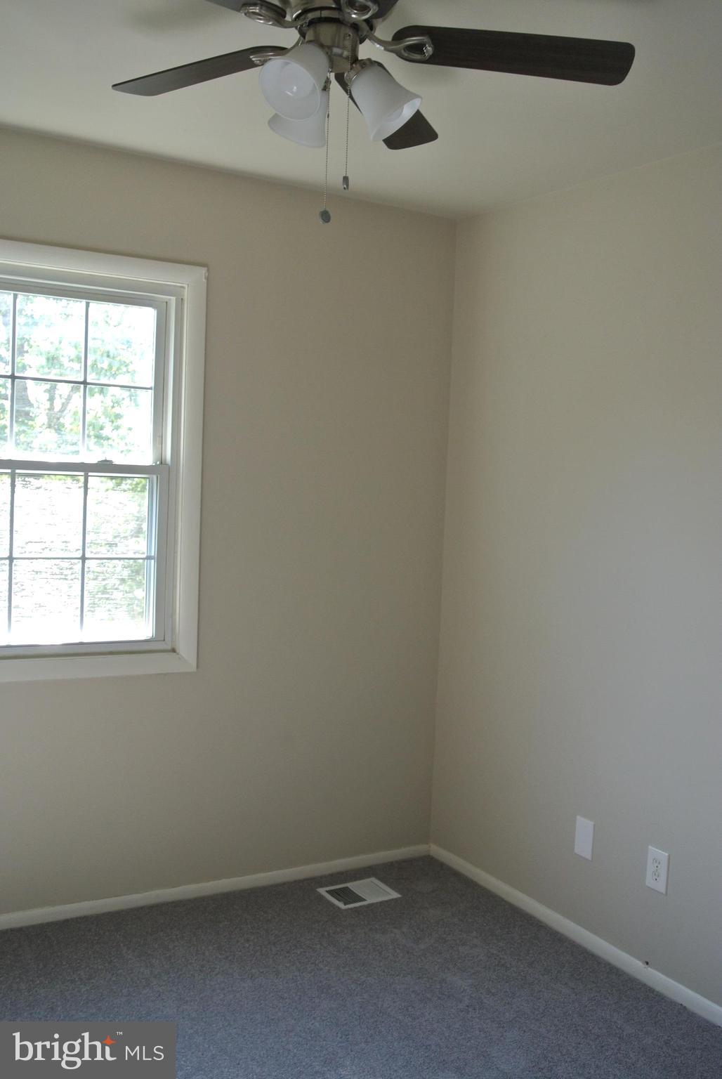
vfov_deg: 54.4
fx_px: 1050
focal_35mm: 35
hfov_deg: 37.9
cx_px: 361
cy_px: 540
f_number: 4
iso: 200
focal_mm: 13.1
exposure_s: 1/80
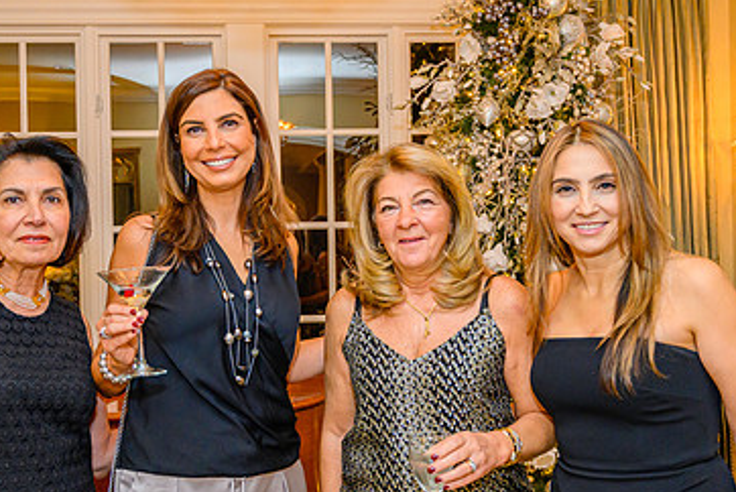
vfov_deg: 30.6
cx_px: 315
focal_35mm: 44
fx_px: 900
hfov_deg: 44.3
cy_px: 246
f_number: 4
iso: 5000
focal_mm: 27.5
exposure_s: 1/60
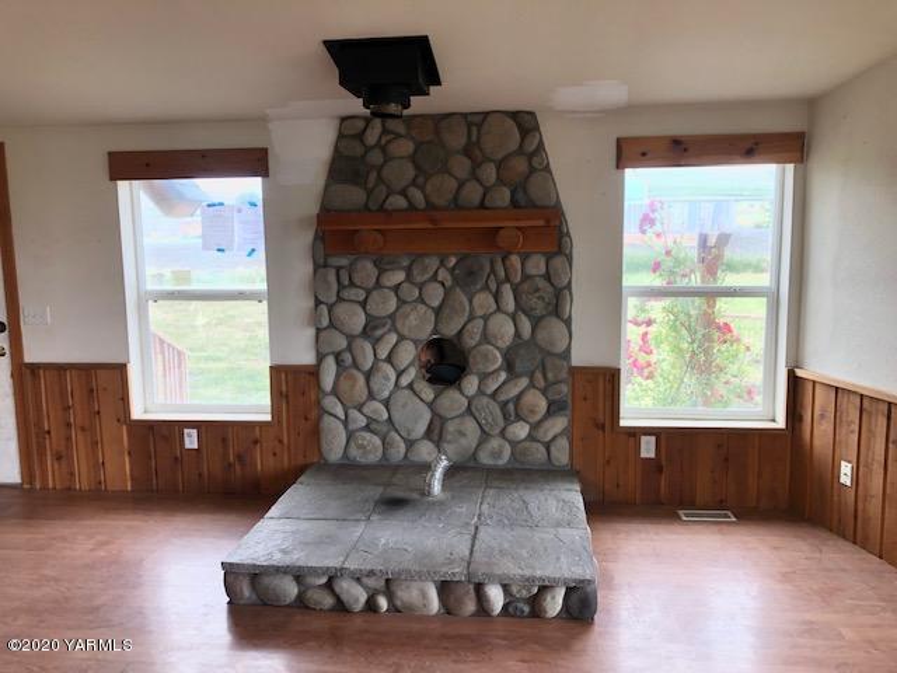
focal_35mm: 28
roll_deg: +0.4
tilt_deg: -8.5
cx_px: 448
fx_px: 726
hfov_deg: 63.4
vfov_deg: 49.7
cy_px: 336
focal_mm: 3.99
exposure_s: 1/120
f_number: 1.8
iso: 64
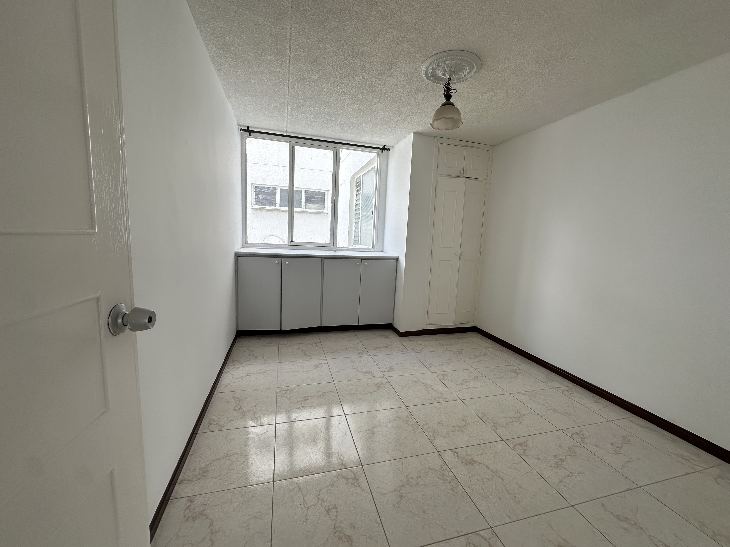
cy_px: 274
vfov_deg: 85.7
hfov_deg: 102.1
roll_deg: -3.0
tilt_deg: -7.2
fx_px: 295
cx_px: 365
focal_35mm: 14
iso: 40
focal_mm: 2.22
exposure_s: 1/140
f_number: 2.2
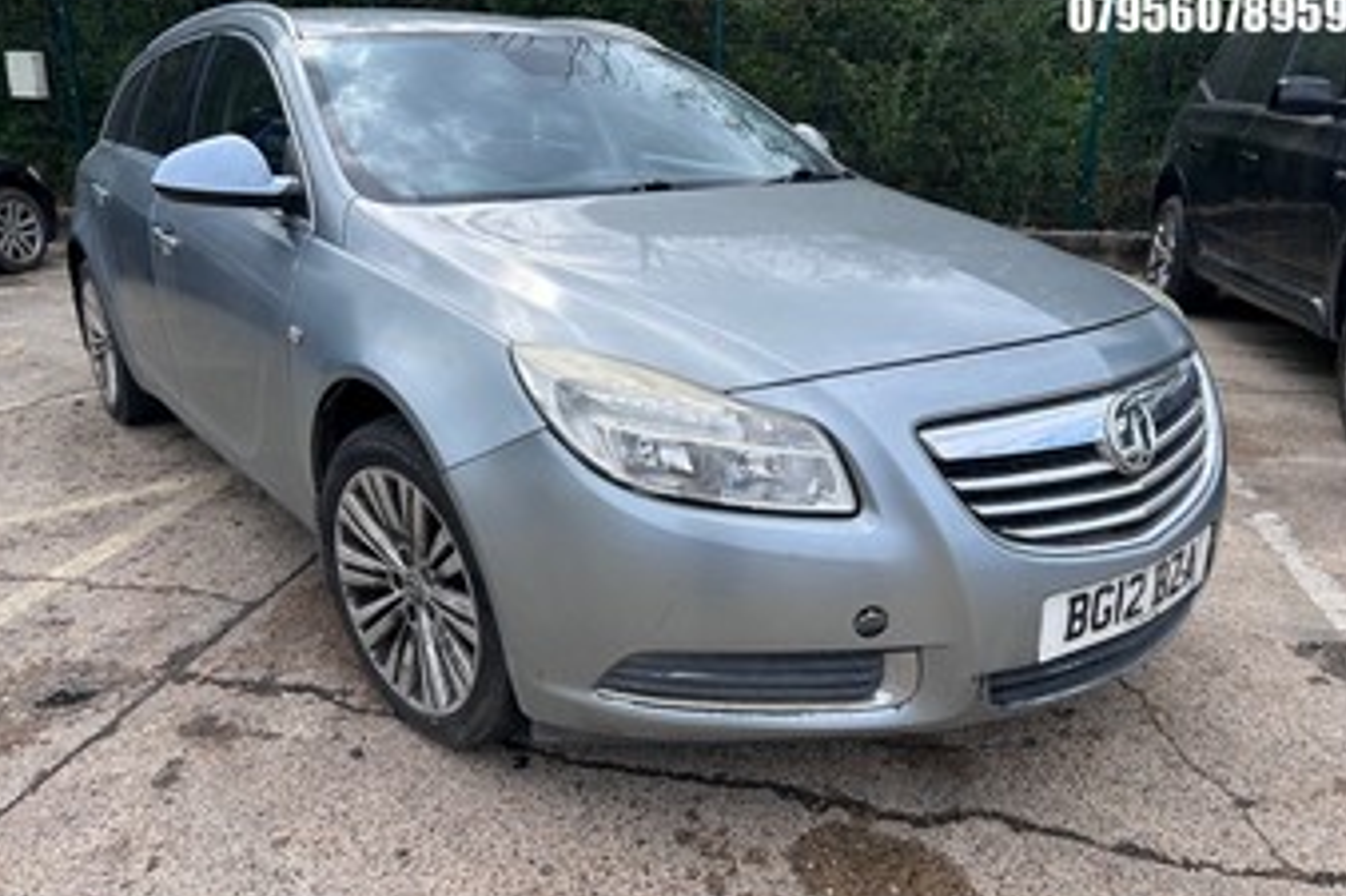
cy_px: 458
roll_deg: -1.0
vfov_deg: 46.4
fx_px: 1046
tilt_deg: -17.4
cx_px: 657
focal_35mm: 28
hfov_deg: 65.5
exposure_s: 1/2513
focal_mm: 5.7
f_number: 1.5
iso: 50
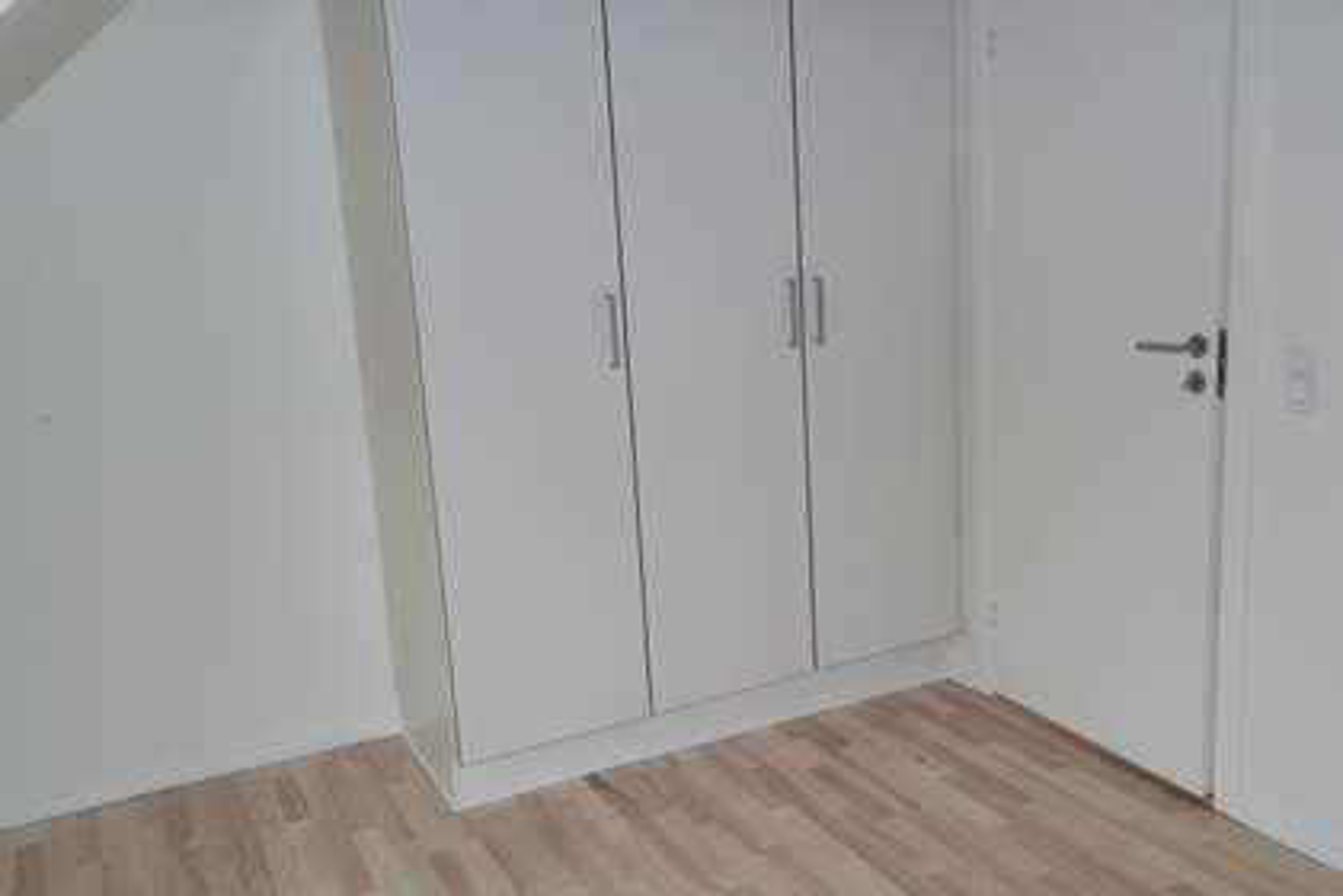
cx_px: 672
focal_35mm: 30
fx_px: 1119
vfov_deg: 43.6
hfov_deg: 61.9
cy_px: 448
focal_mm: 20
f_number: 5.6
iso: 400
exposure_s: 1/40
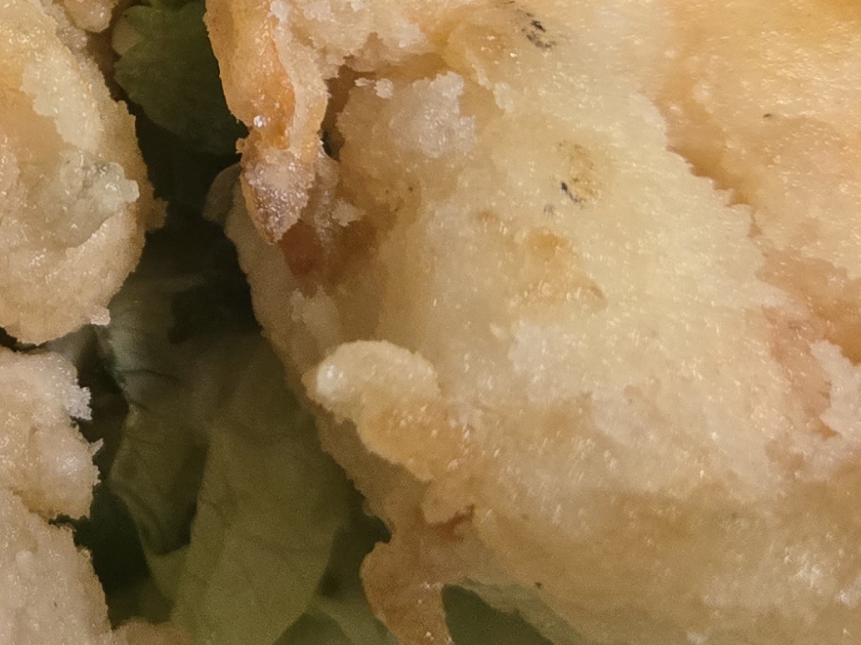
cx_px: -32
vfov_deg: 16.1
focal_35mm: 89
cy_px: -51
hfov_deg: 21.1
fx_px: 2213
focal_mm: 5.4
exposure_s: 1/120
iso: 800
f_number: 1.8
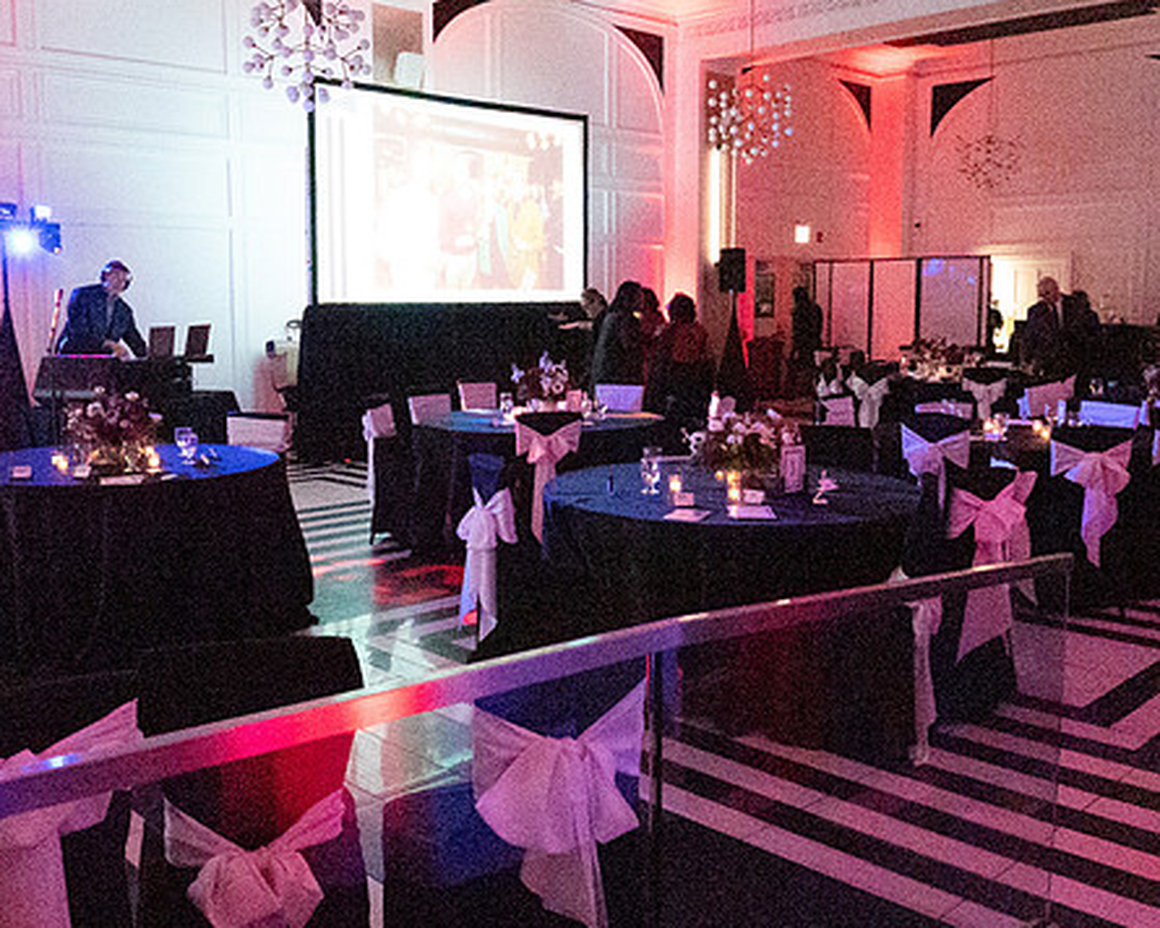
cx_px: 498
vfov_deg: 44.5
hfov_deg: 54.0
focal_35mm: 33
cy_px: 450
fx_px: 1133
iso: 64508
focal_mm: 18
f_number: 6.3
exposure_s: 1/125
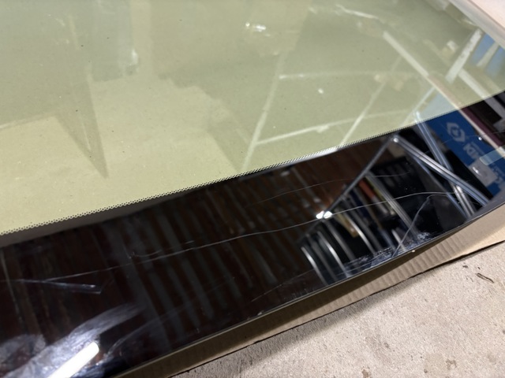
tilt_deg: -53.2
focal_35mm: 26
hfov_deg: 67.3
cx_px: 252
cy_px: 189
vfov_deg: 53.1
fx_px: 379
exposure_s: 1/33
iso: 400
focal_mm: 5.96
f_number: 1.6
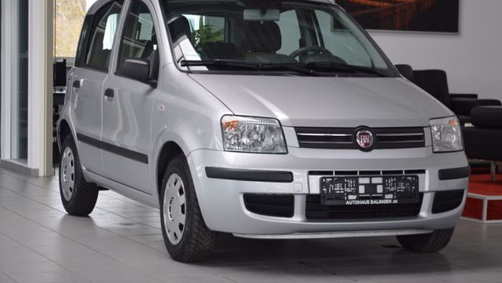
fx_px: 1305
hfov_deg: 21.8
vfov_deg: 12.4
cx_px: 251
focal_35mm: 98
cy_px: 135
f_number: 5.3
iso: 450
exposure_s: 1/60
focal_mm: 62
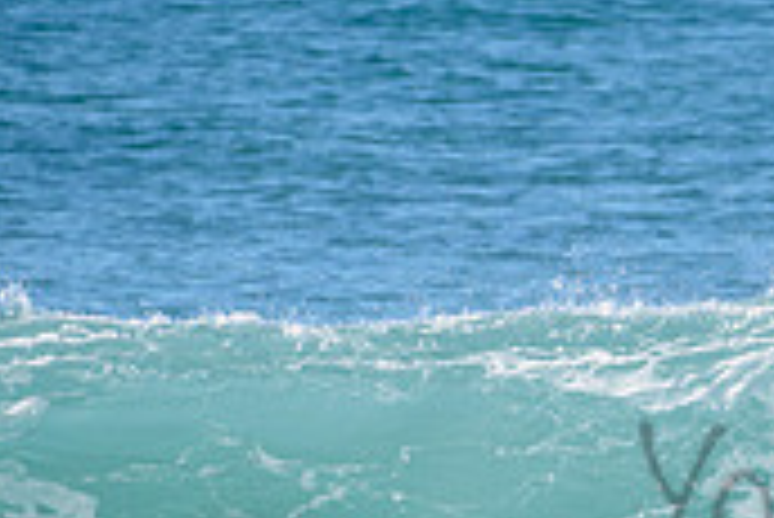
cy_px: 453
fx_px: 36257
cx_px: 1102
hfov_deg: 1.2
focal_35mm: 1685
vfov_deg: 0.8
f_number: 5.6
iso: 220
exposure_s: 1/2000
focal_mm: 500
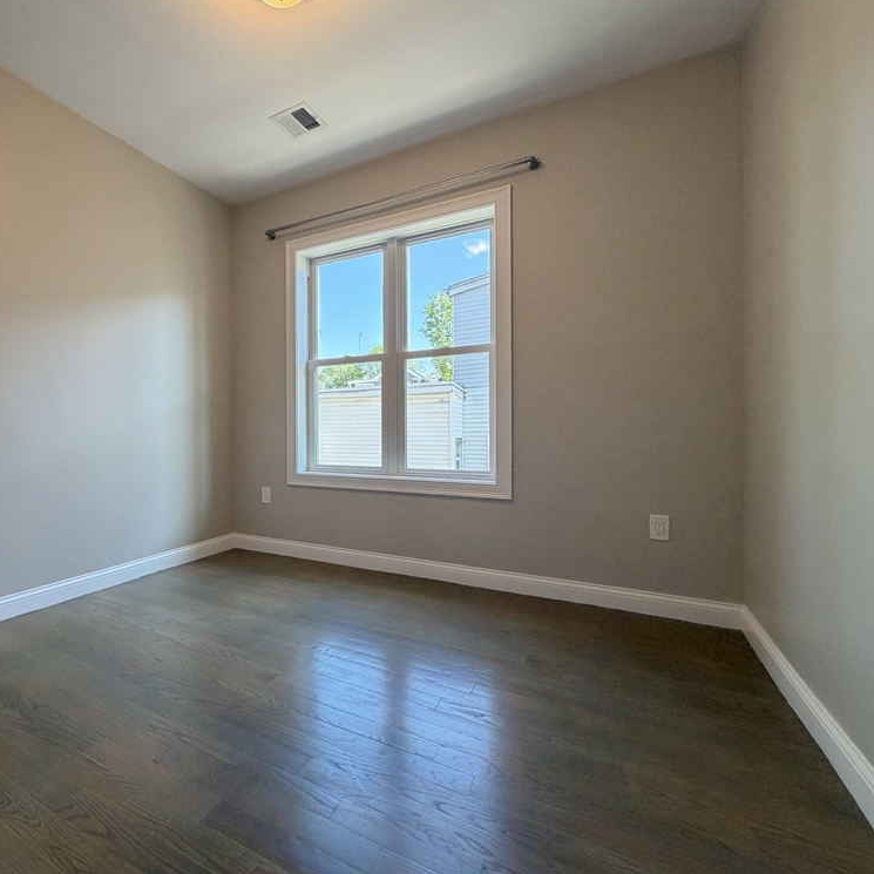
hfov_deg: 81.9
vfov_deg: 84.0
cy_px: 435
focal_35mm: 17
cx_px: 312
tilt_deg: +0.6
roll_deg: -0.2
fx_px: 486
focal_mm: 2.22
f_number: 2.2
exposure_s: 1/120
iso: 250
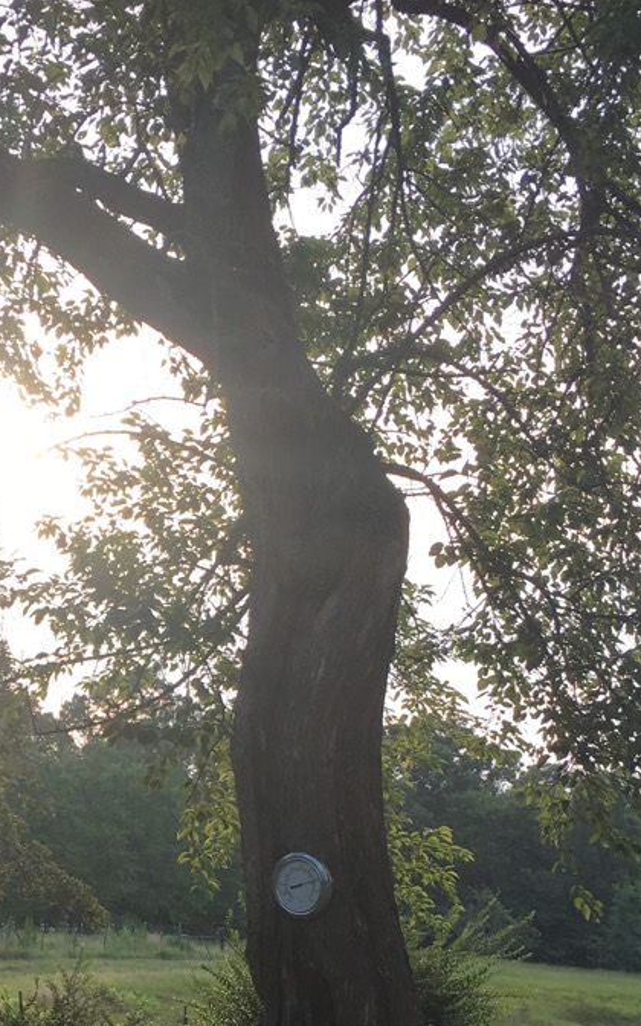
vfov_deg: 31.3
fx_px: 1789
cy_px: 795
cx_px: 21
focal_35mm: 64
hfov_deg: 19.8
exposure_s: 1/381
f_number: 2.2
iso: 25
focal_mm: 4.15
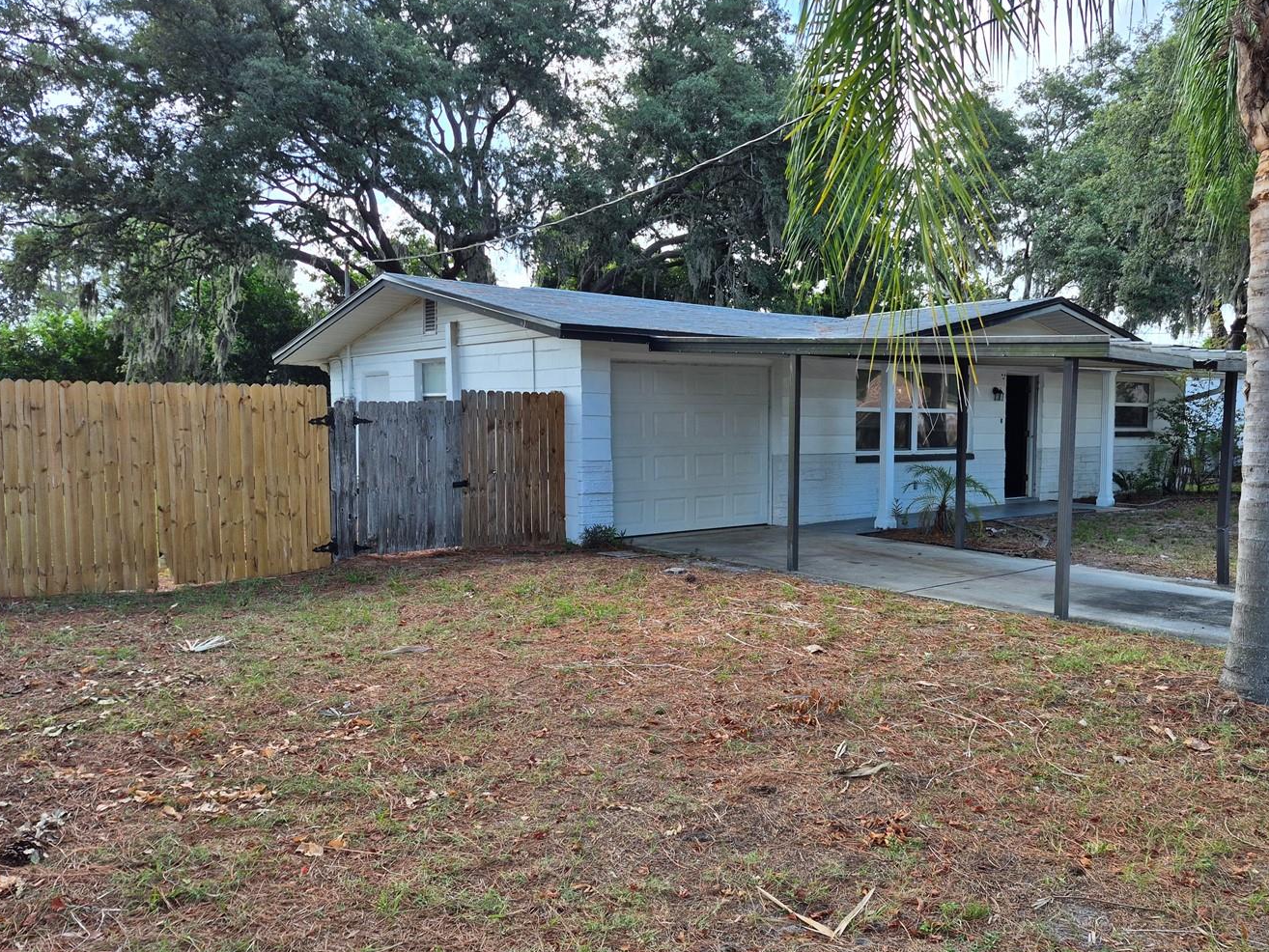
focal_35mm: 28
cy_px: 505
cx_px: 731
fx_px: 1027
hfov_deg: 63.1
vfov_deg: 49.7
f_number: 1.8
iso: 25
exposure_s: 1/400
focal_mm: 5.4
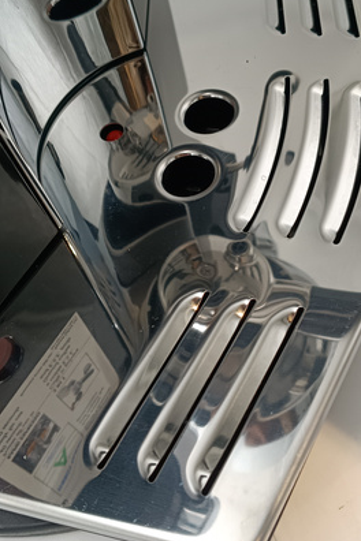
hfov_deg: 32.6
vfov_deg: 47.2
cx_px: 209
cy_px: 228
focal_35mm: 41
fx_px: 617
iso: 302
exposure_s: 1/100
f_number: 1.8
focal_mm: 4.81
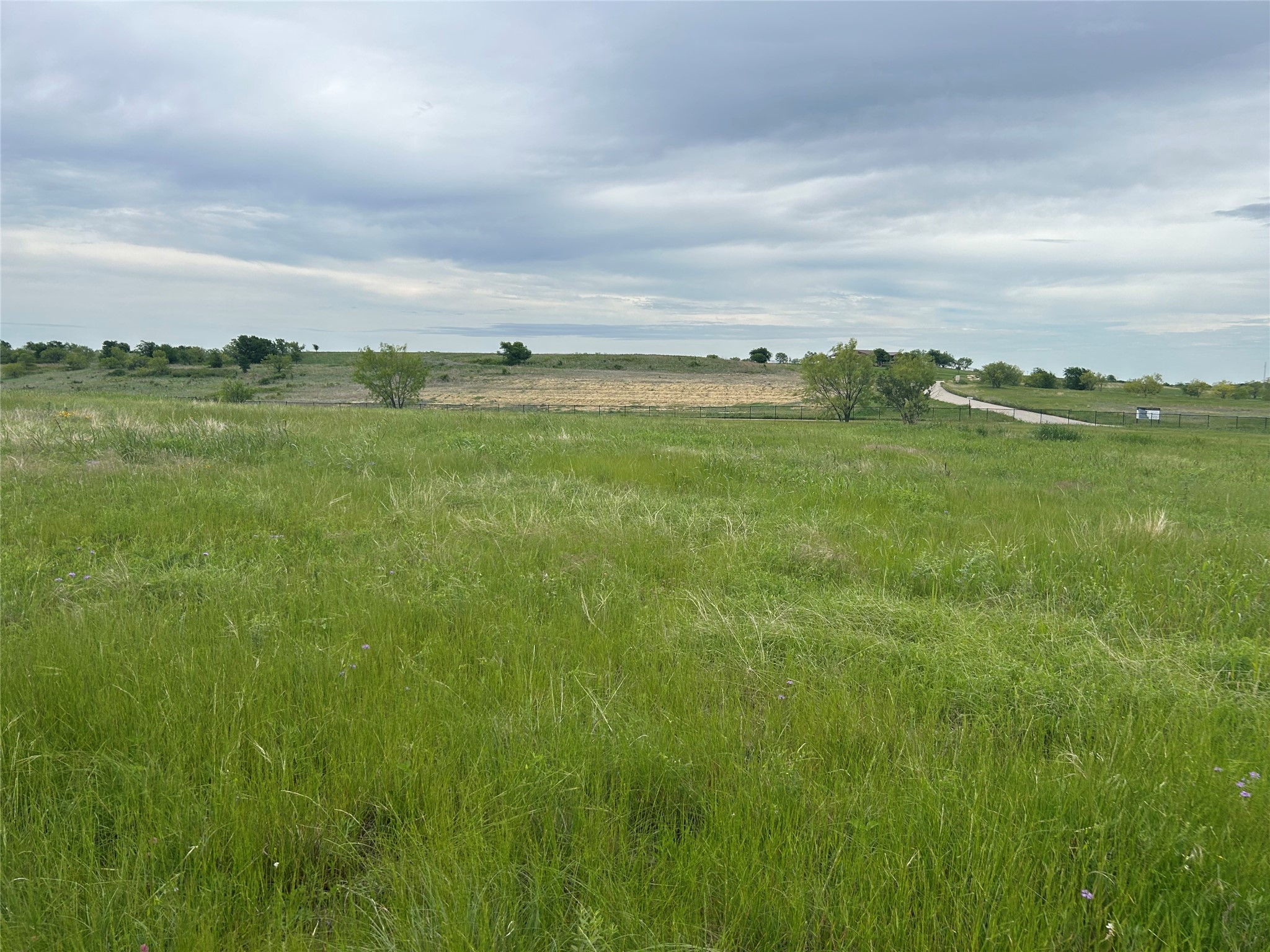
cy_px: 476
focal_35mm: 26
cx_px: 635
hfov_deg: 67.3
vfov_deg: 53.1
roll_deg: -0.6
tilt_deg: -5.3
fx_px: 954
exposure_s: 1/4115
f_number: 1.5
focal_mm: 5.7
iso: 50
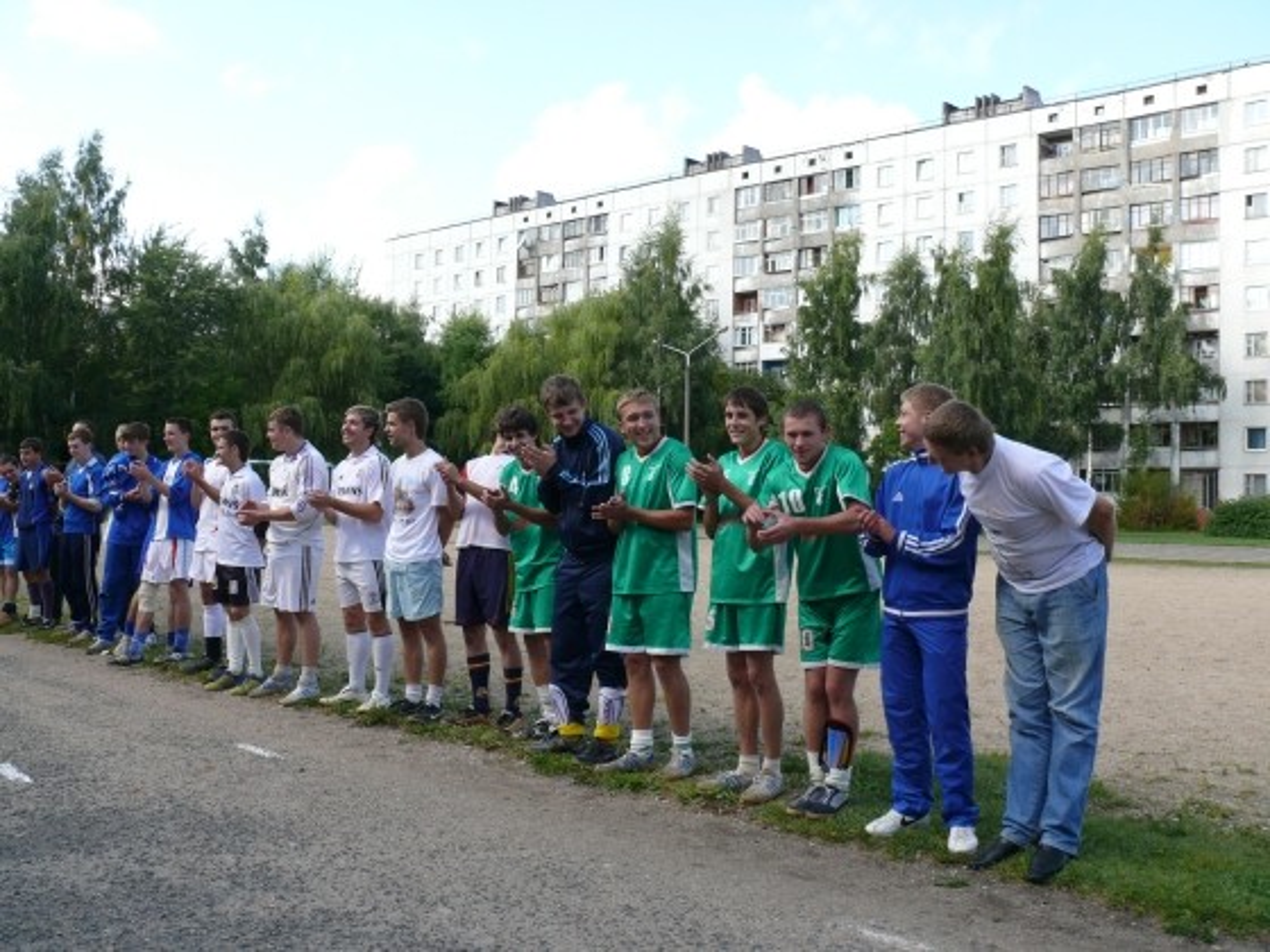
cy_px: 476
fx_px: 1284
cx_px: 635
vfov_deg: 40.7
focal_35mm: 35
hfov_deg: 52.6
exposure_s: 1/250
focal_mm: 7.4
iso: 100
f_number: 4.5
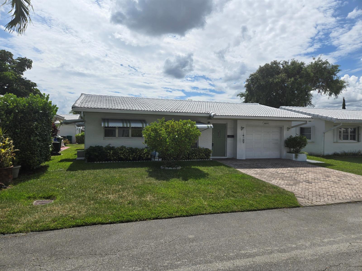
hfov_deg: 73.9
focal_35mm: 23
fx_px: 241
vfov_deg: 58.9
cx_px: 181
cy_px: 136
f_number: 1.8
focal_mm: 5.4
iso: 25
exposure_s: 1/3474
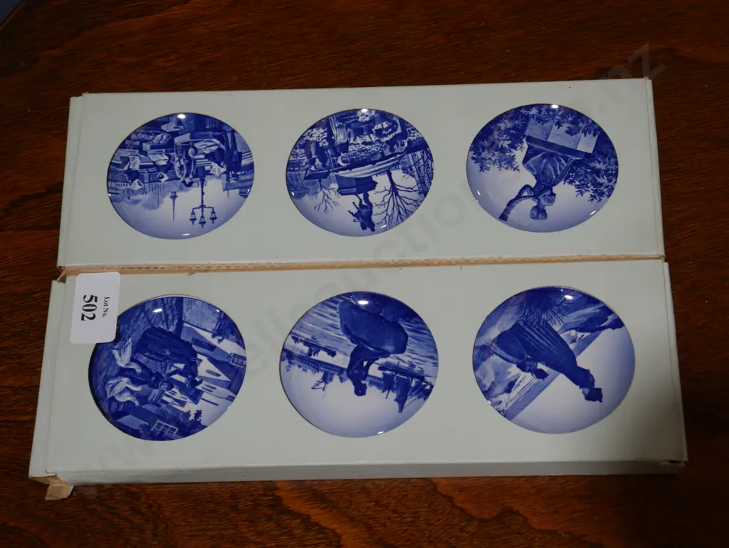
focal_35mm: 72
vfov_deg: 20.5
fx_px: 1517
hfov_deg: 27.0
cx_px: 364
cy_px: 274
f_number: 5.5
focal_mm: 36
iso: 200
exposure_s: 1/80
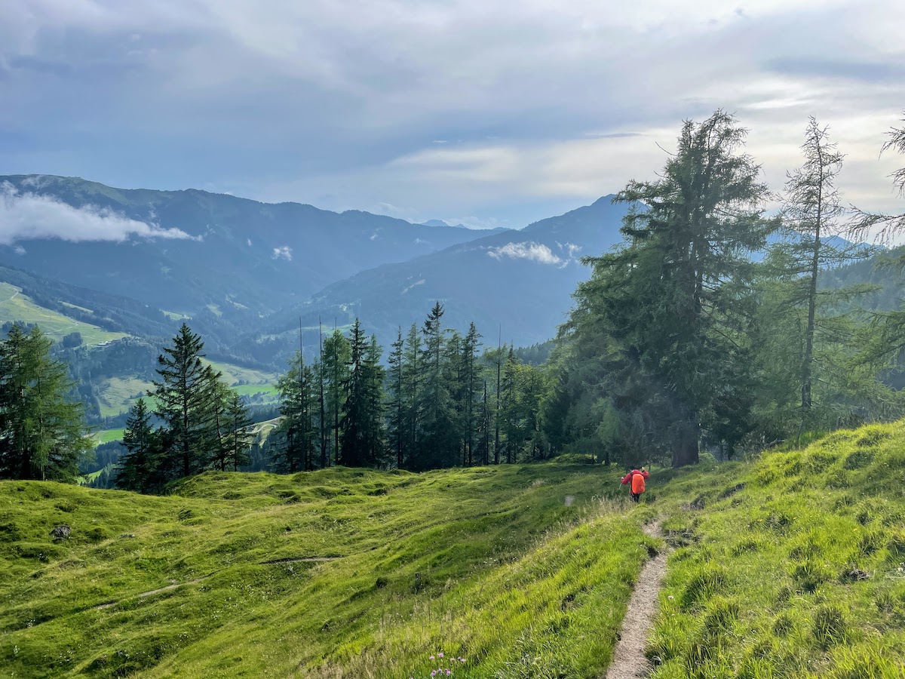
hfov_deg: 67.3
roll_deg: -2.2
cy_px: 340
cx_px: 452
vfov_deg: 53.1
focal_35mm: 26
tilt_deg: -7.6
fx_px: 680
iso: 32
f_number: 1.6
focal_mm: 4.2
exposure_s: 1/3509
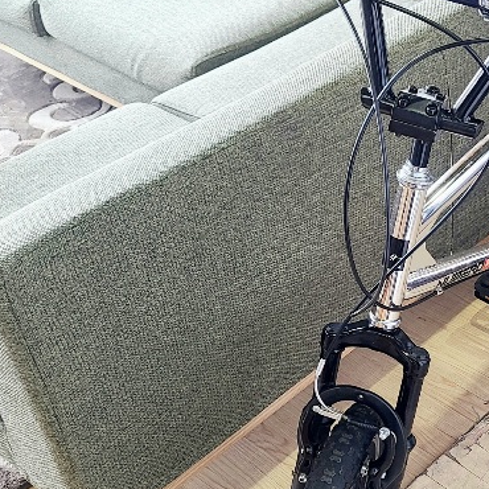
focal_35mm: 60
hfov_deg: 27.3
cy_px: 253
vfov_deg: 28.6
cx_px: 466
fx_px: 959
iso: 50
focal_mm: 5.4
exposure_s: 1/50
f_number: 1.8
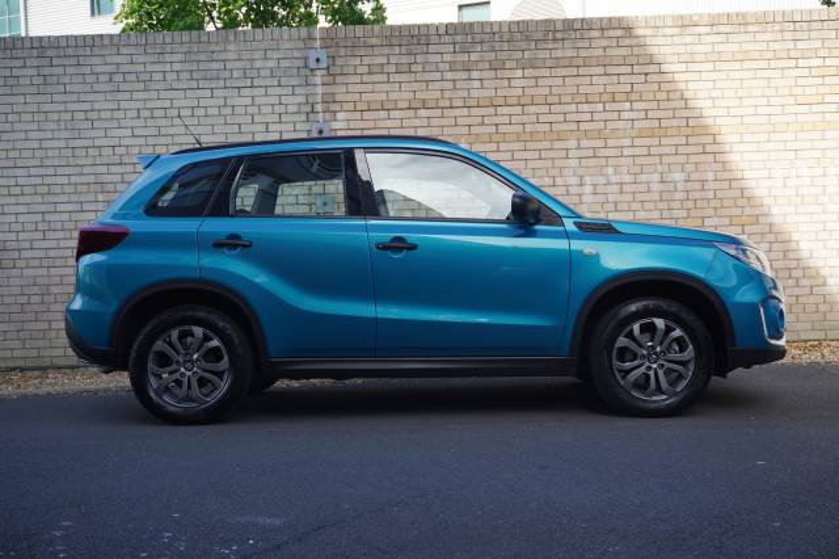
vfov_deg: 33.0
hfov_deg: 47.9
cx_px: 420
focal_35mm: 40
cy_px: 280
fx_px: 943
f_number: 5
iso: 100
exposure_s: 1/80
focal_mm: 27
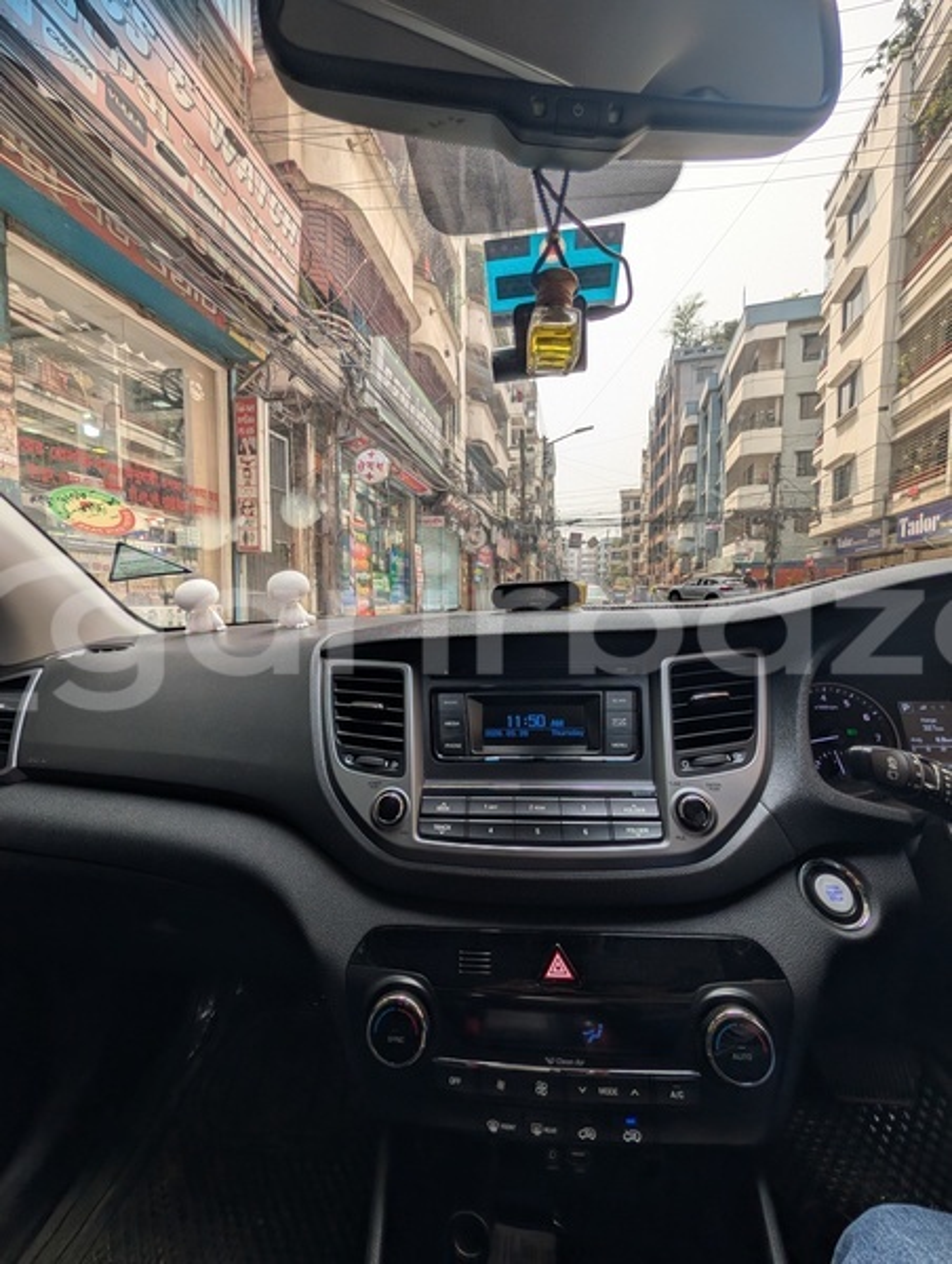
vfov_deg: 110.4
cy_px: 632
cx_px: 476
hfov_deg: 94.7
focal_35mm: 12
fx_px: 439
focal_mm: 2.02
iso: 43
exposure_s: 1/1330
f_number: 1.7
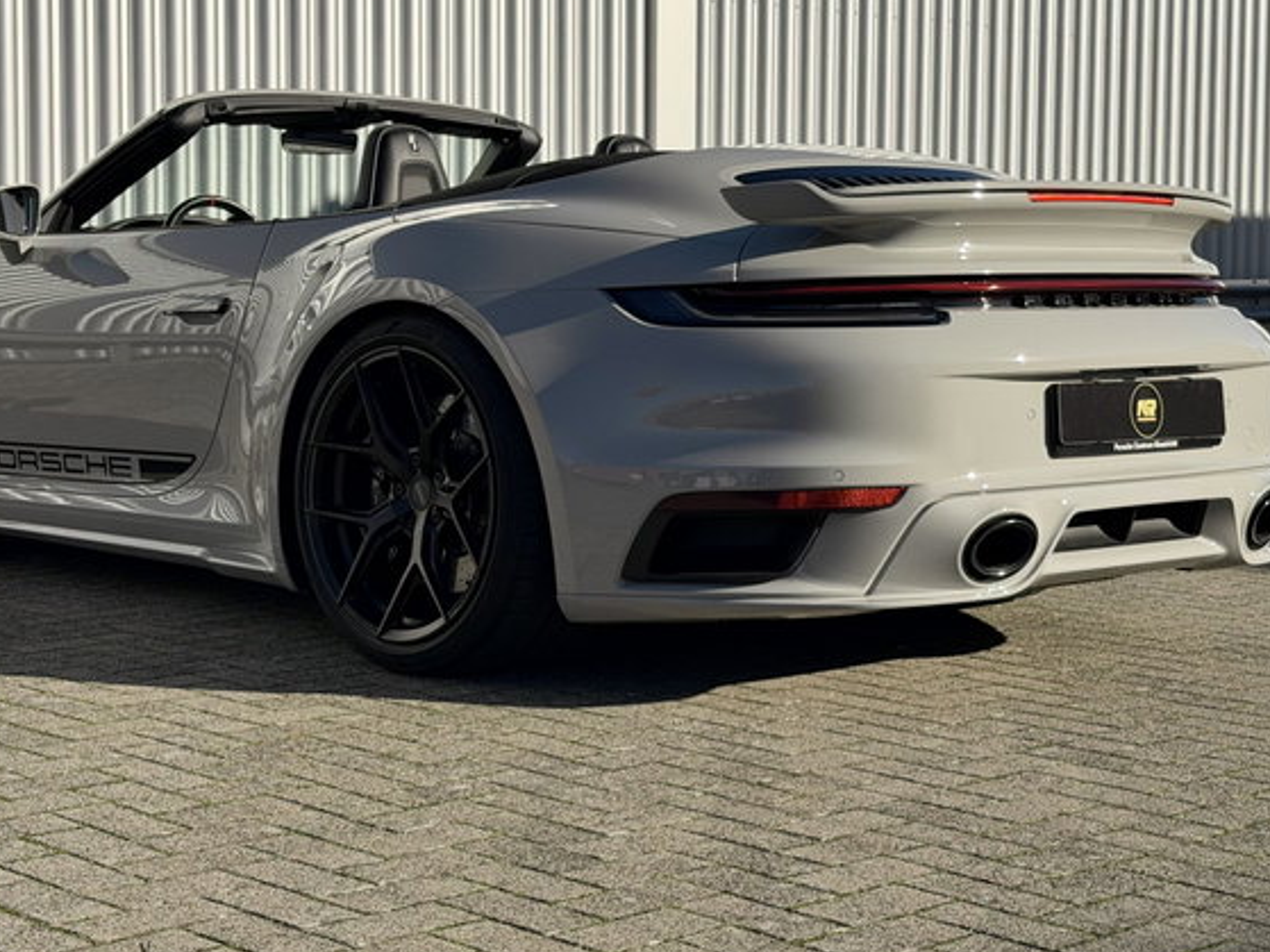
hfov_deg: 29.3
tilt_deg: -2.2
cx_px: 516
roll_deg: +0.0
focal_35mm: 66
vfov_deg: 22.2
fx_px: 2421
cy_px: 364
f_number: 1.78
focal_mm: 6.76
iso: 64
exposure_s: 1/7874
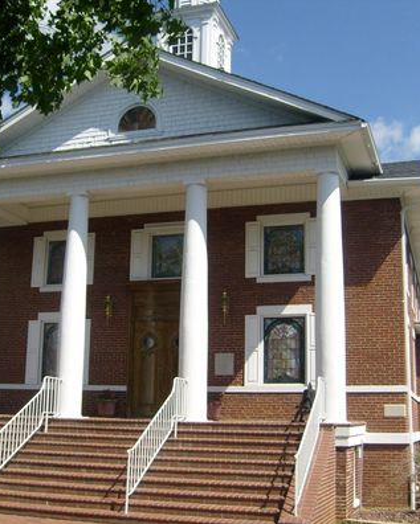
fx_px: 714
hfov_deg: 32.7
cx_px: 193
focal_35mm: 46
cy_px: 263
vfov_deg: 40.3
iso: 80
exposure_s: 1/250
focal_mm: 5.8
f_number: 7.1
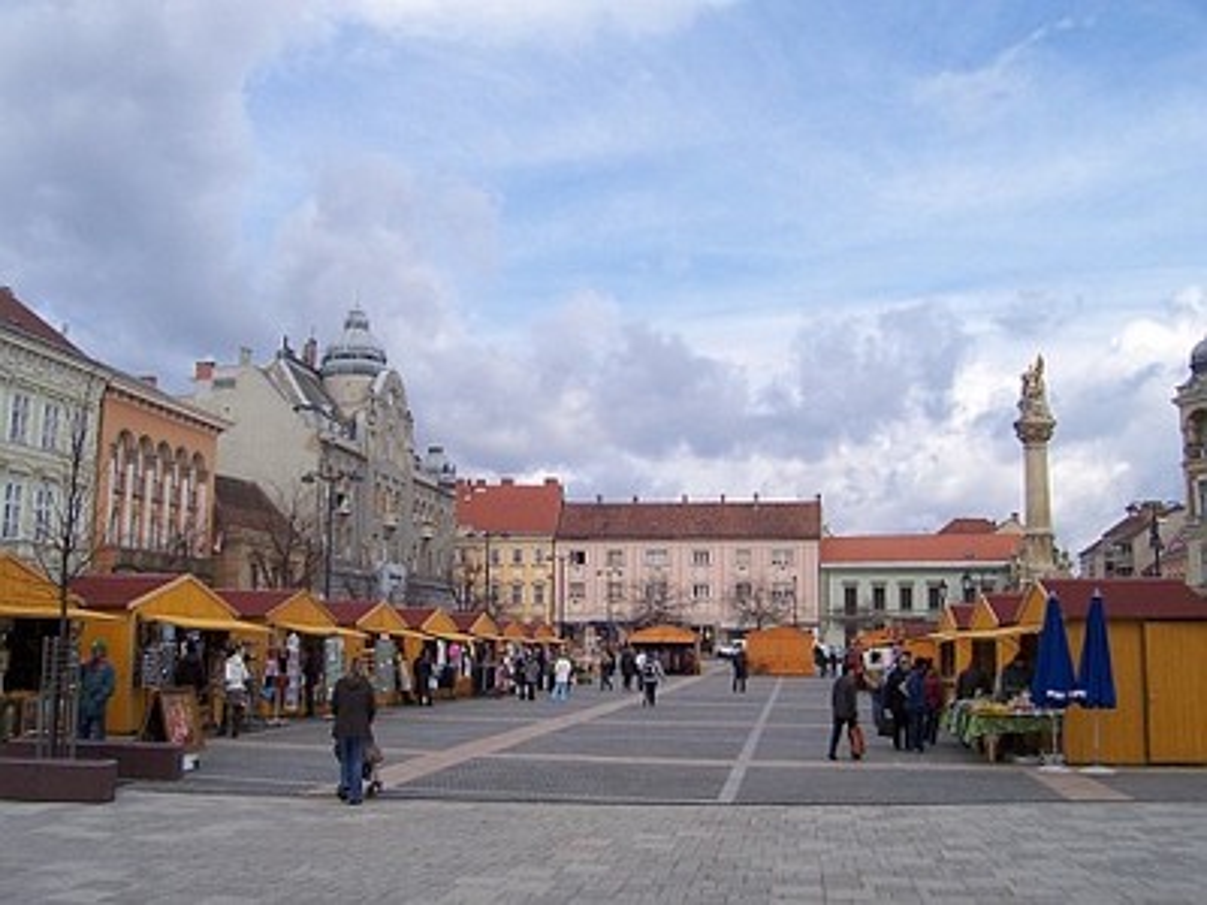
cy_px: 452
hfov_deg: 54.0
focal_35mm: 34
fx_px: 1186
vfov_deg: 41.8
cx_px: 604
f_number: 5.6
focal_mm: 5.6
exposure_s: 1/350
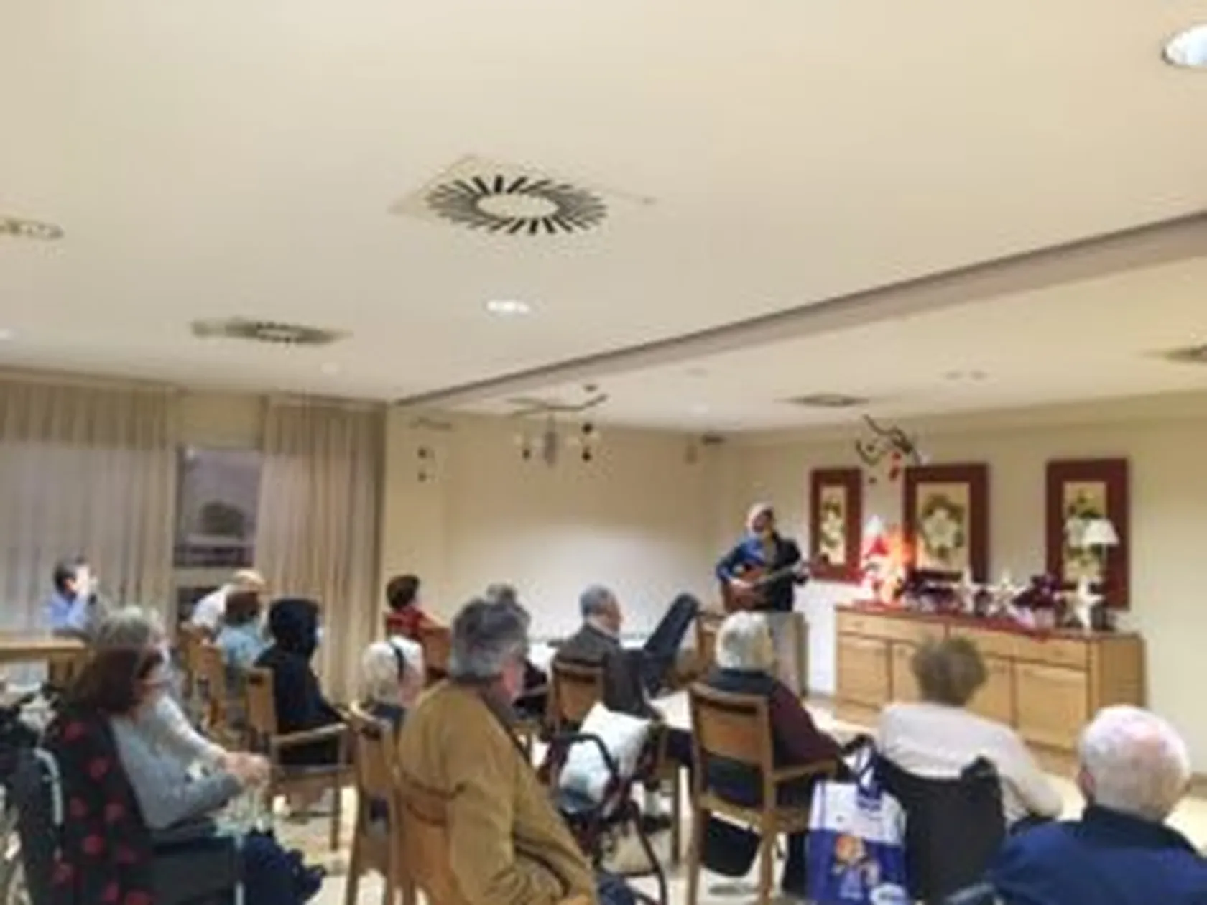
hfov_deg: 61.7
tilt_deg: +4.8
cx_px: 604
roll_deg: -1.0
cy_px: 452
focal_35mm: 29
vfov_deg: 48.2
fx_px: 1011
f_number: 2.2
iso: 200
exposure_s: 1/17
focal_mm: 4.15
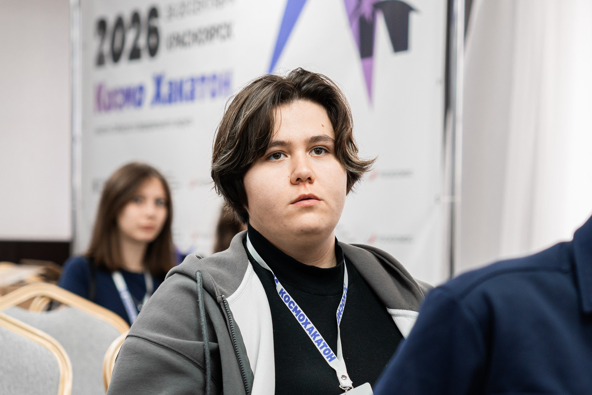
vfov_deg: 11.3
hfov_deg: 16.9
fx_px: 1997
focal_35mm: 121
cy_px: 208
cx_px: 342
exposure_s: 1/125
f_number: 2.8
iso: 640
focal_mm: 70
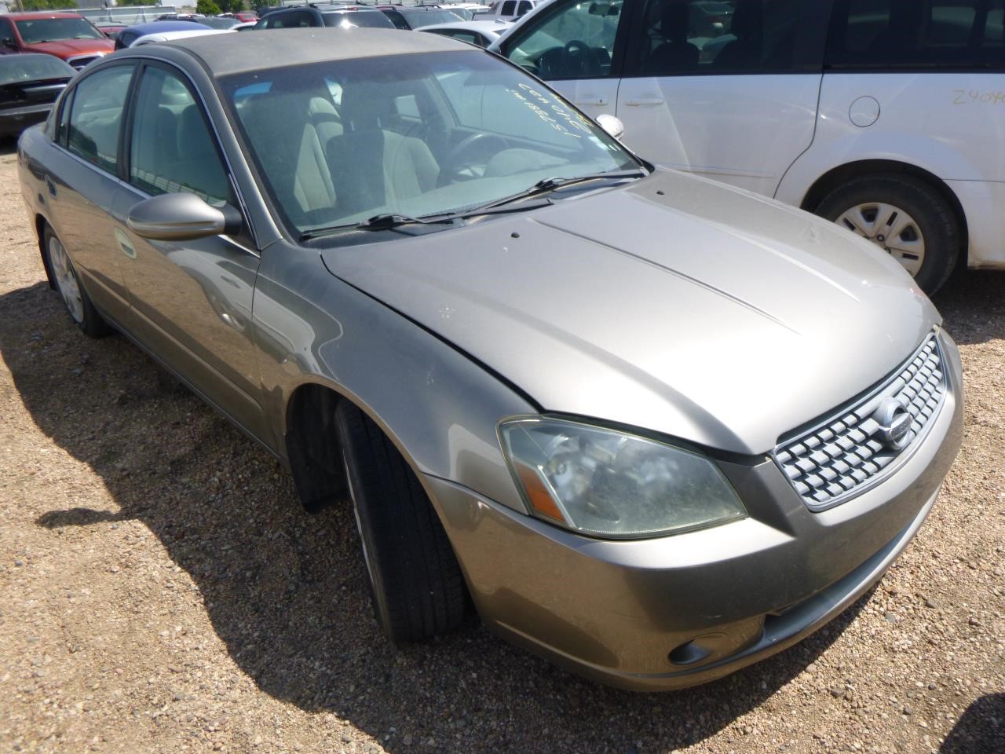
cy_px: 377
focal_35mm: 25
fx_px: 726
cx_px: 502
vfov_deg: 54.9
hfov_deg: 69.4
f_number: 3.9
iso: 100
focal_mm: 4.5
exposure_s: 1/400
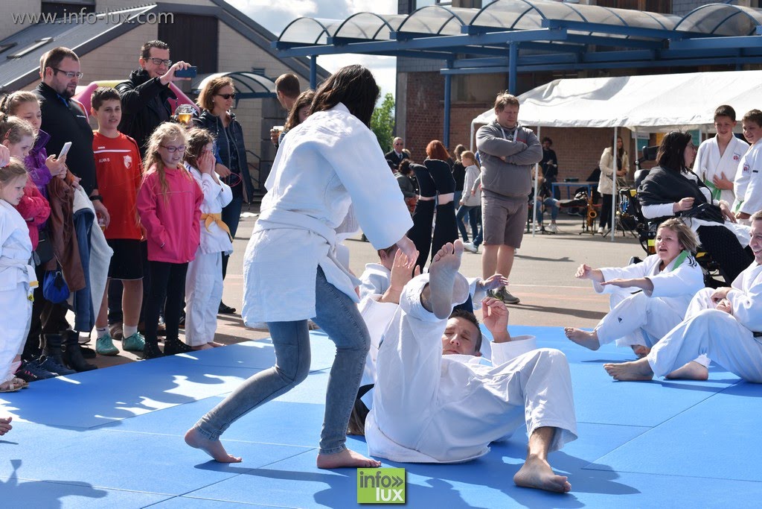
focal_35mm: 75
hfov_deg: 27.0
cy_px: 254
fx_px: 1588
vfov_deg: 18.2
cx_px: 381
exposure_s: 1/500
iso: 100
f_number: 6.3
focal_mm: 50
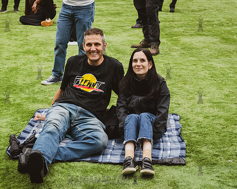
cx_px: 98
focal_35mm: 76
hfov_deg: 25.0
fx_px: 533
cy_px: 82
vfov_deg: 20.2
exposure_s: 1/500
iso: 3200
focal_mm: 58
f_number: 4.5
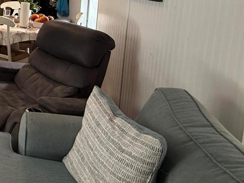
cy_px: -4
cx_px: -50
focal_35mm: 40
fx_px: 282
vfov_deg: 32.7
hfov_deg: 36.1
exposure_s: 1/120
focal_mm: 2.22
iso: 320
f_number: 2.2
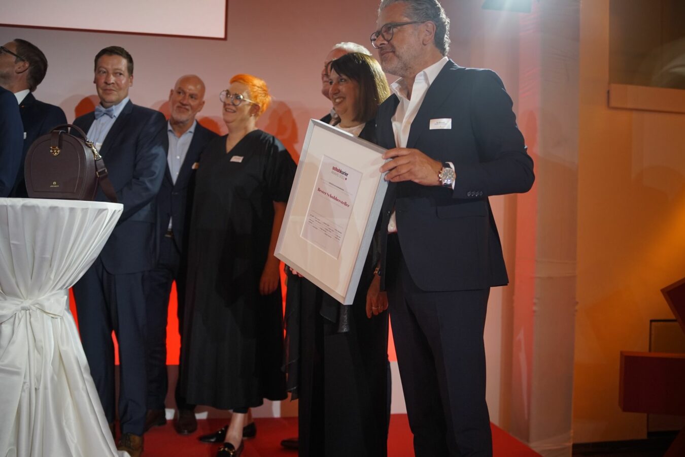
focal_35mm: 35
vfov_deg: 37.9
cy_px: 228
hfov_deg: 54.4
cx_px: 342
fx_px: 666
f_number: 2
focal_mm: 35
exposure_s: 1/125
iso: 800
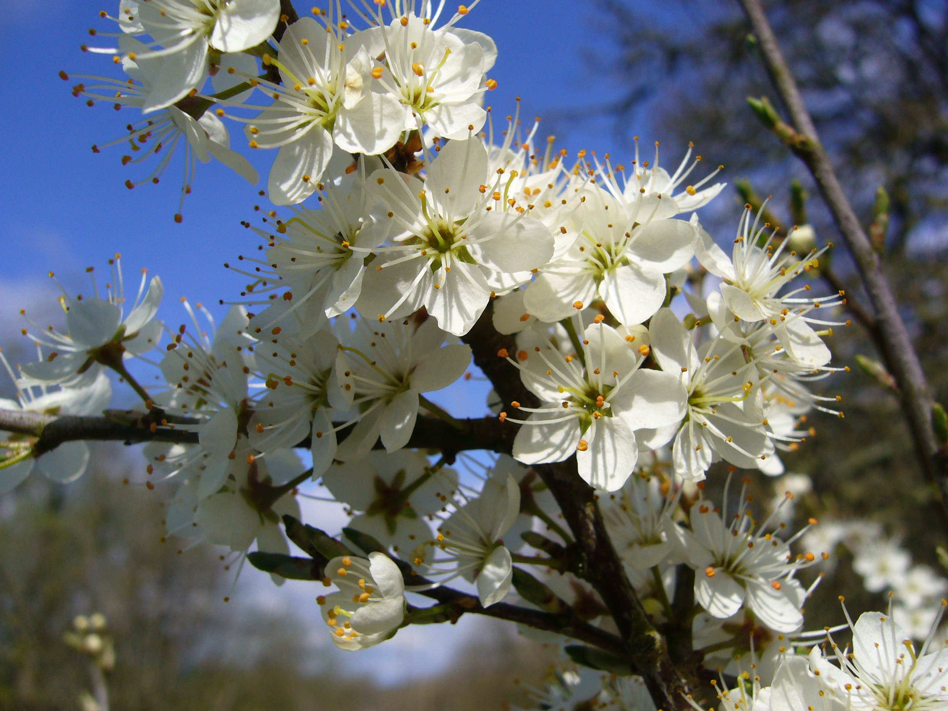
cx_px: 474
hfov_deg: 52.6
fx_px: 959
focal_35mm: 35
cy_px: 356
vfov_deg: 40.7
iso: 80
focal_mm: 5.8
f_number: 5.6
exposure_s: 1/500
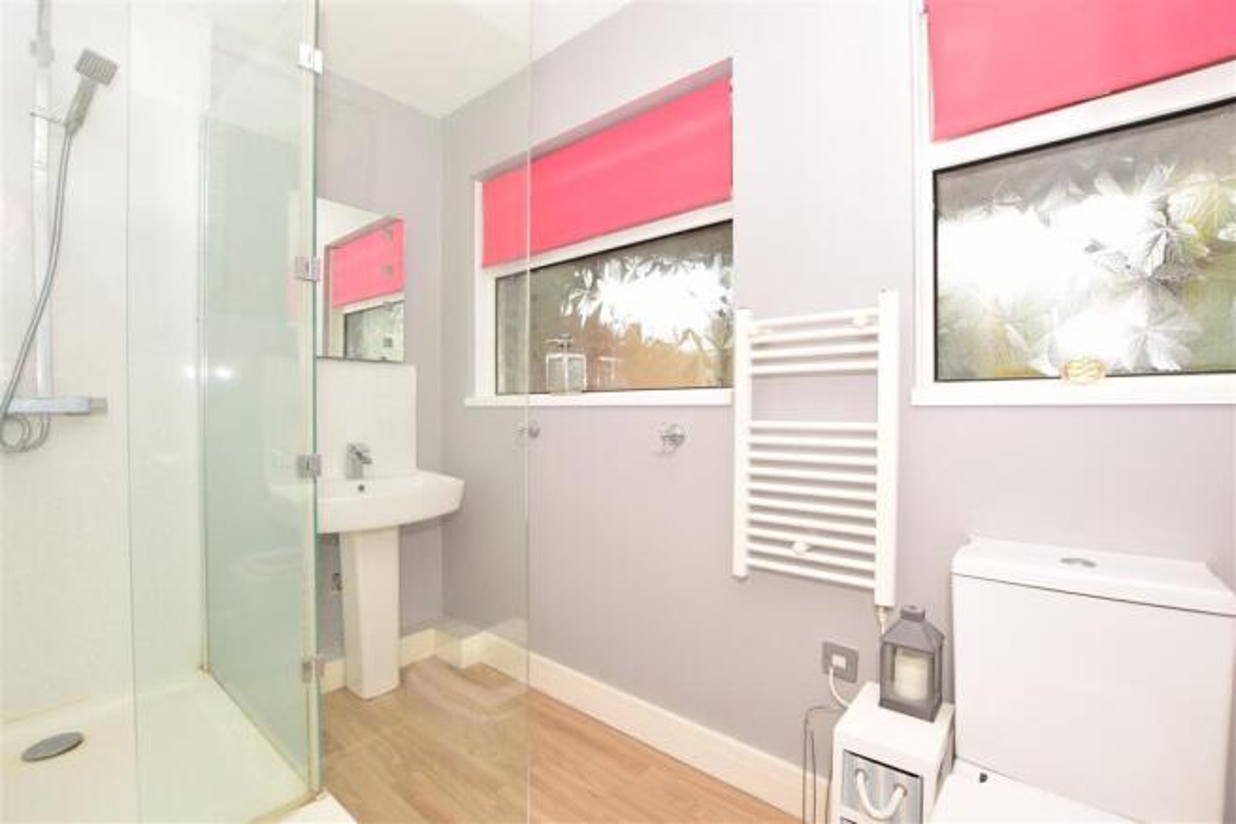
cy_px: 412
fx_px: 515
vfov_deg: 77.3
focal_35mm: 15
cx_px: 618
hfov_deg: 100.4
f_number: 6.3
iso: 400
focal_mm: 10
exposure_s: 1/60
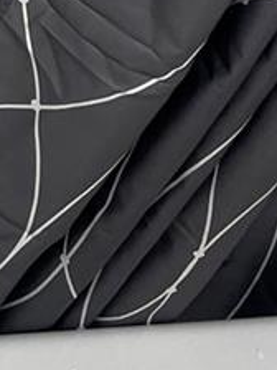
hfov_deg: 9.5
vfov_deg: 13.0
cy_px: -273
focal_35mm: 139
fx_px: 1483
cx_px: -379
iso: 80
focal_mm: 4.2
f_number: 1.6
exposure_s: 1/60
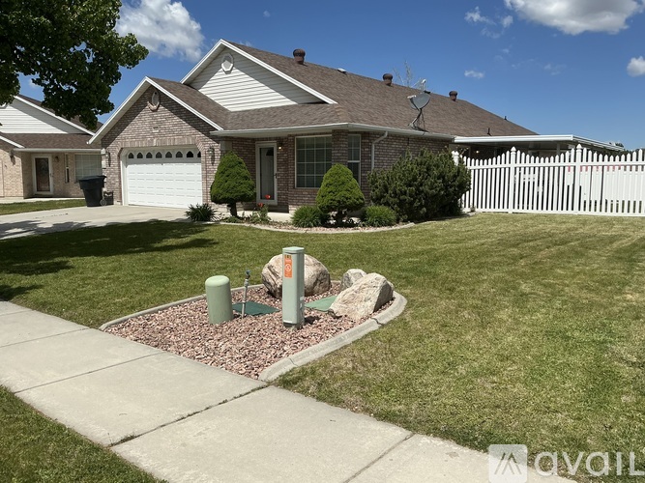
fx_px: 522
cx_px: 322
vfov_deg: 49.7
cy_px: 242
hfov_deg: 63.5
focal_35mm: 28
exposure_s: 1/3534
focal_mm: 3
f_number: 1.8
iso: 25
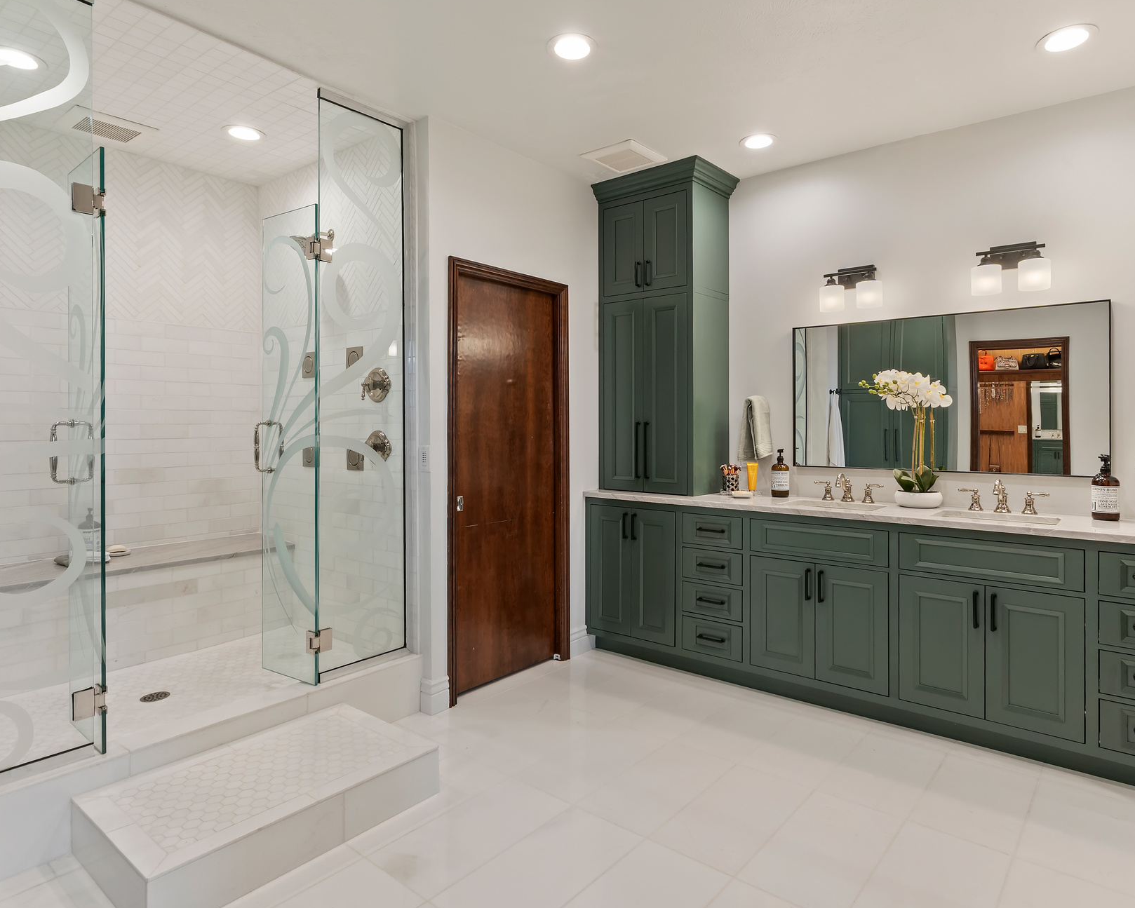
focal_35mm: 20
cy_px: 436
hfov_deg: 81.4
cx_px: 601
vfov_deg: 69.2
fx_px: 658
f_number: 9
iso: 160
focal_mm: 11
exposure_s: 1/5
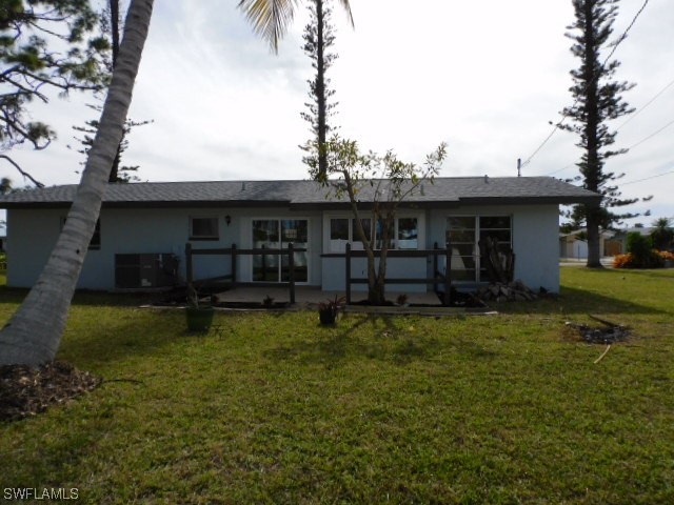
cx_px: 337
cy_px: 252
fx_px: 467
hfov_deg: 71.6
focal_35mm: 24
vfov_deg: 56.8
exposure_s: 1/1600
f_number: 4.2
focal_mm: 4.3
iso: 125
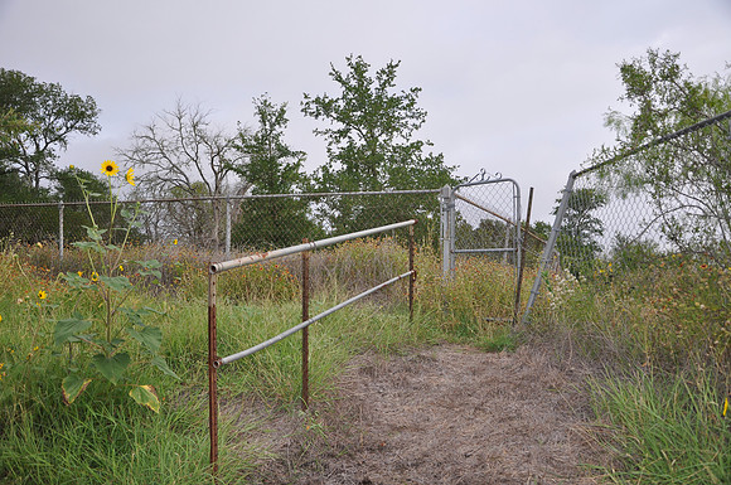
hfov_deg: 59.6
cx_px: 366
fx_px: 639
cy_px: 242
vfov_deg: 41.6
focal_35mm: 32
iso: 400
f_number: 3.8
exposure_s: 1/160
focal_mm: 21
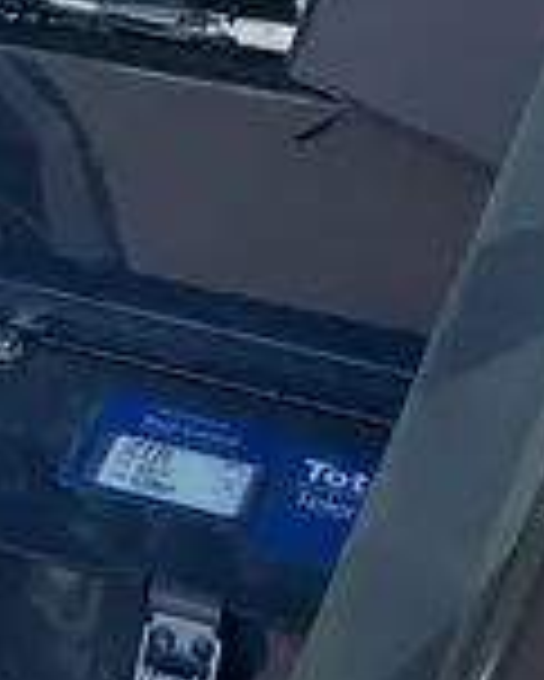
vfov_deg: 14.0
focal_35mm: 123
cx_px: -459
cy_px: -525
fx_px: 2473
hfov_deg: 11.6
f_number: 1.6
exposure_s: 1/1770
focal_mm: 4.2
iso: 50
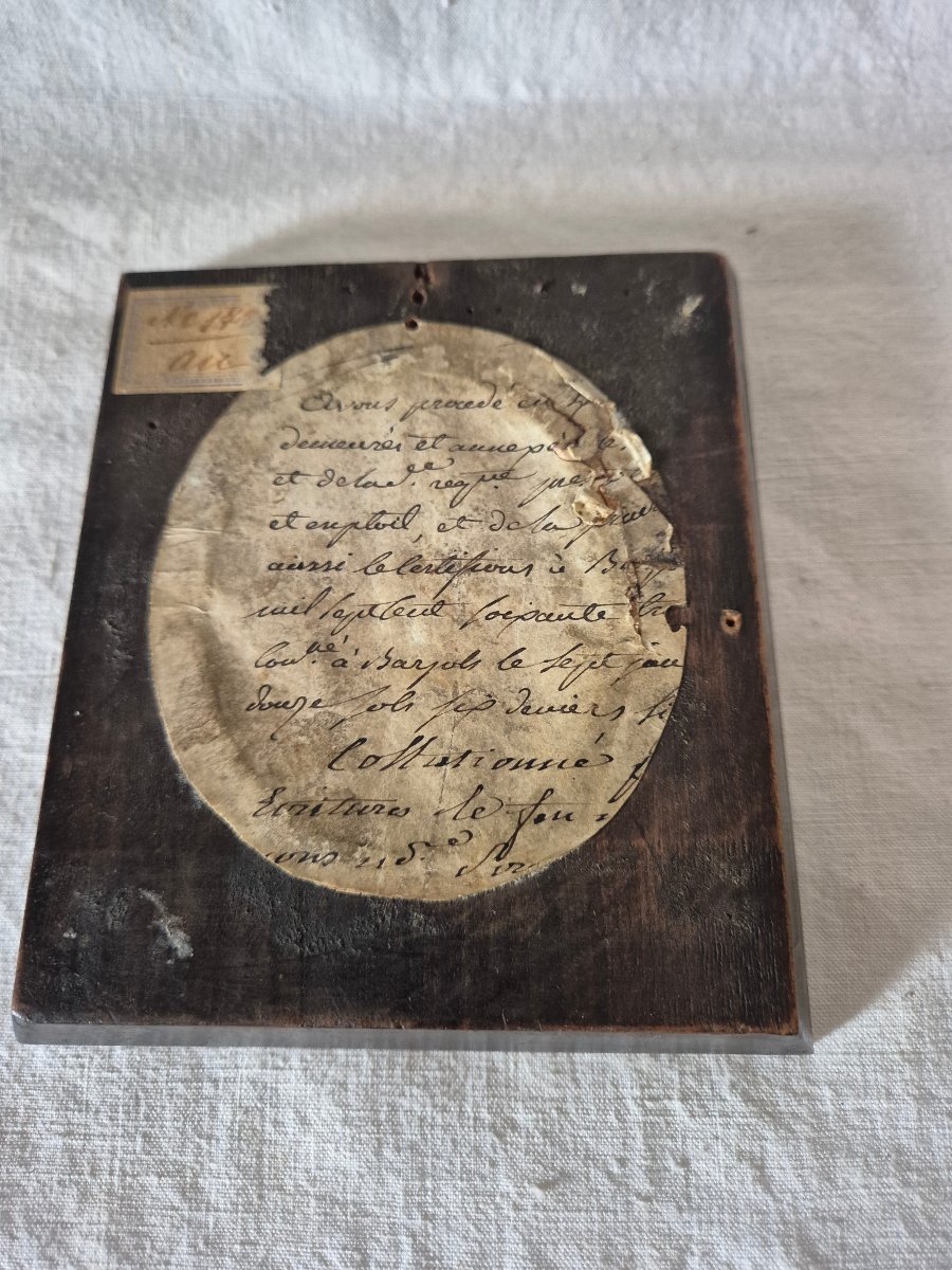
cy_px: 635
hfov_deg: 58.9
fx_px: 843
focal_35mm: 23
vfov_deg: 73.9
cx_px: 476
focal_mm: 5.4
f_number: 1.8
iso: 800
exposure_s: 1/100
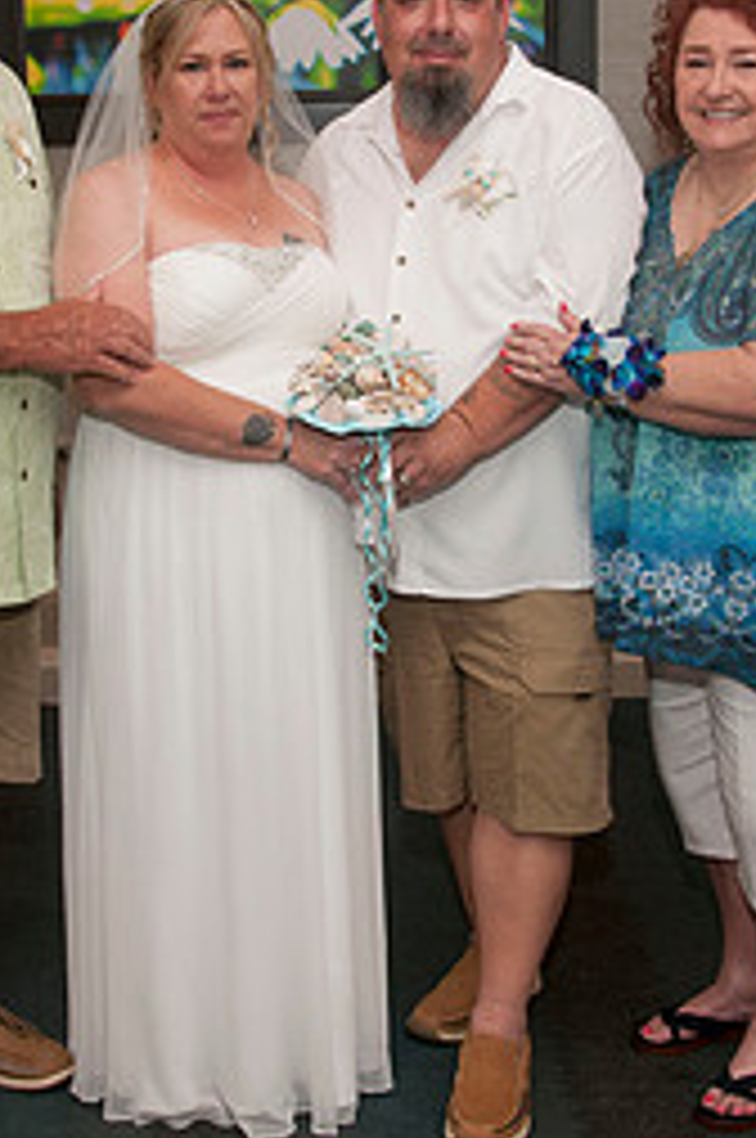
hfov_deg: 21.2
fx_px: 2021
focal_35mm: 64
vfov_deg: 31.3
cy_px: 423
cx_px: 308
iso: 400
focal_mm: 24
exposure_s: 1/60
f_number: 5.6
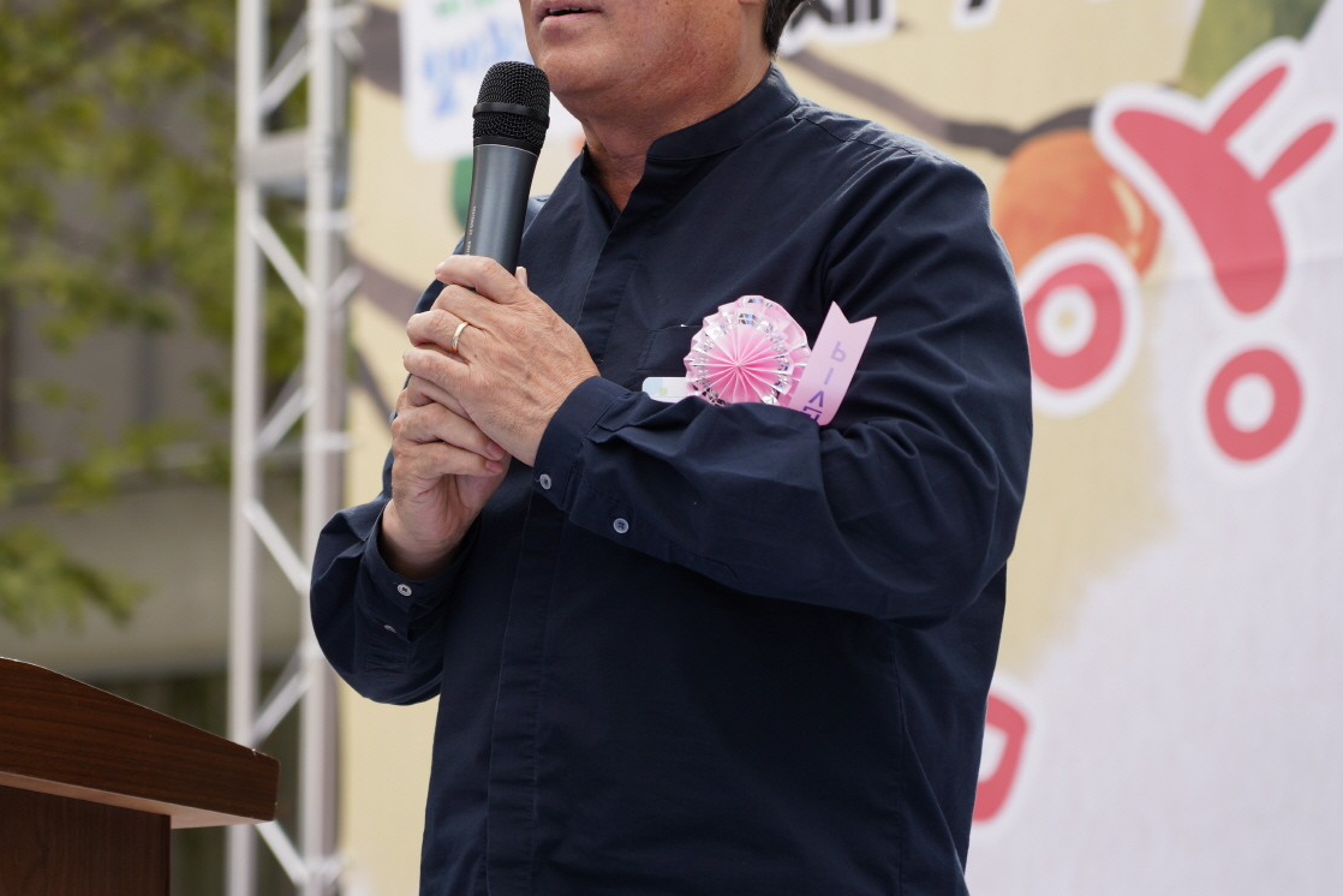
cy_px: 270
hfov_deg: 12.1
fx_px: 6306
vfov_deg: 8.1
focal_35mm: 169
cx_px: 334
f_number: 4
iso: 100
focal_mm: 105
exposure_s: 1/250
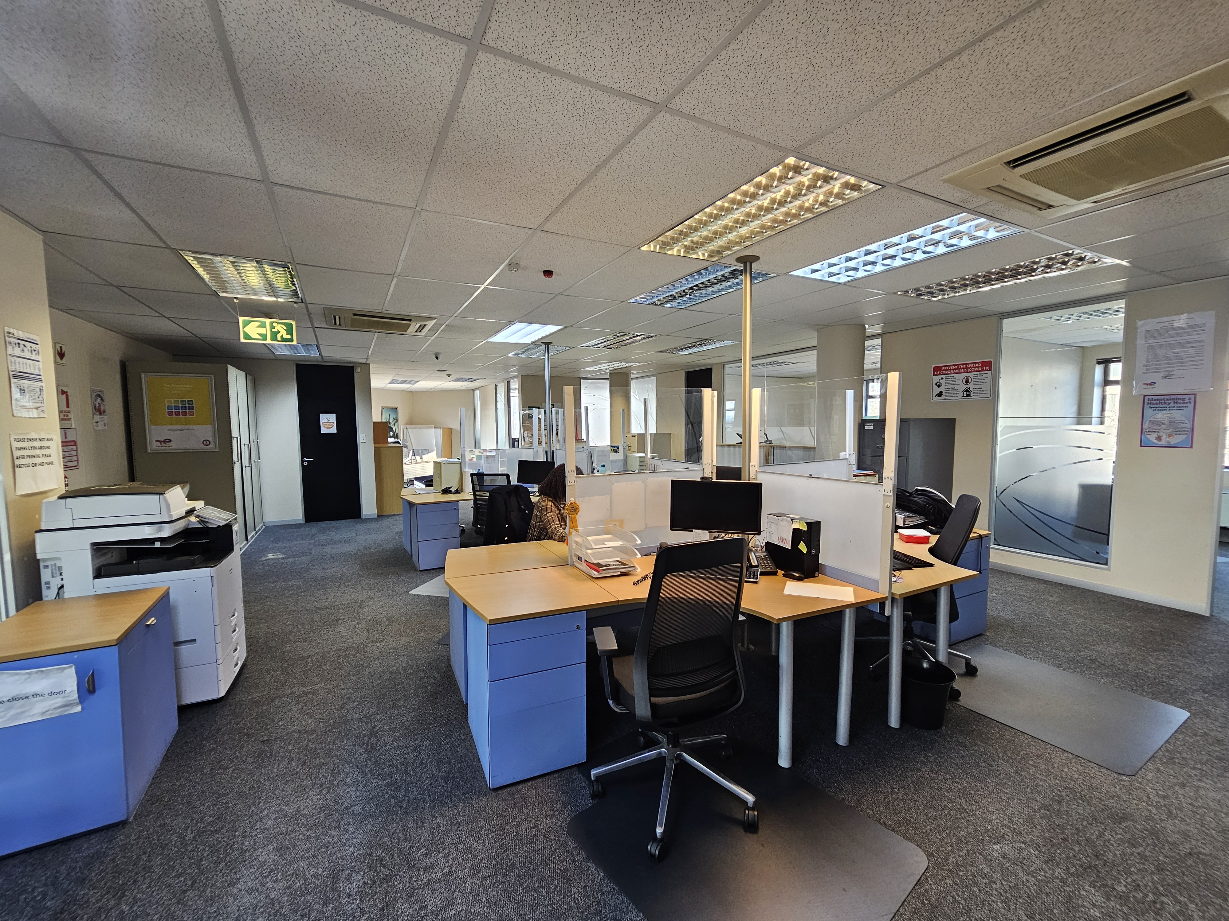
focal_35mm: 13
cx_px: 614
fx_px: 462
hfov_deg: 106.2
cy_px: 460
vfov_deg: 89.9
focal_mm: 2.2
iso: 160
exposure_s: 1/50
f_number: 2.2
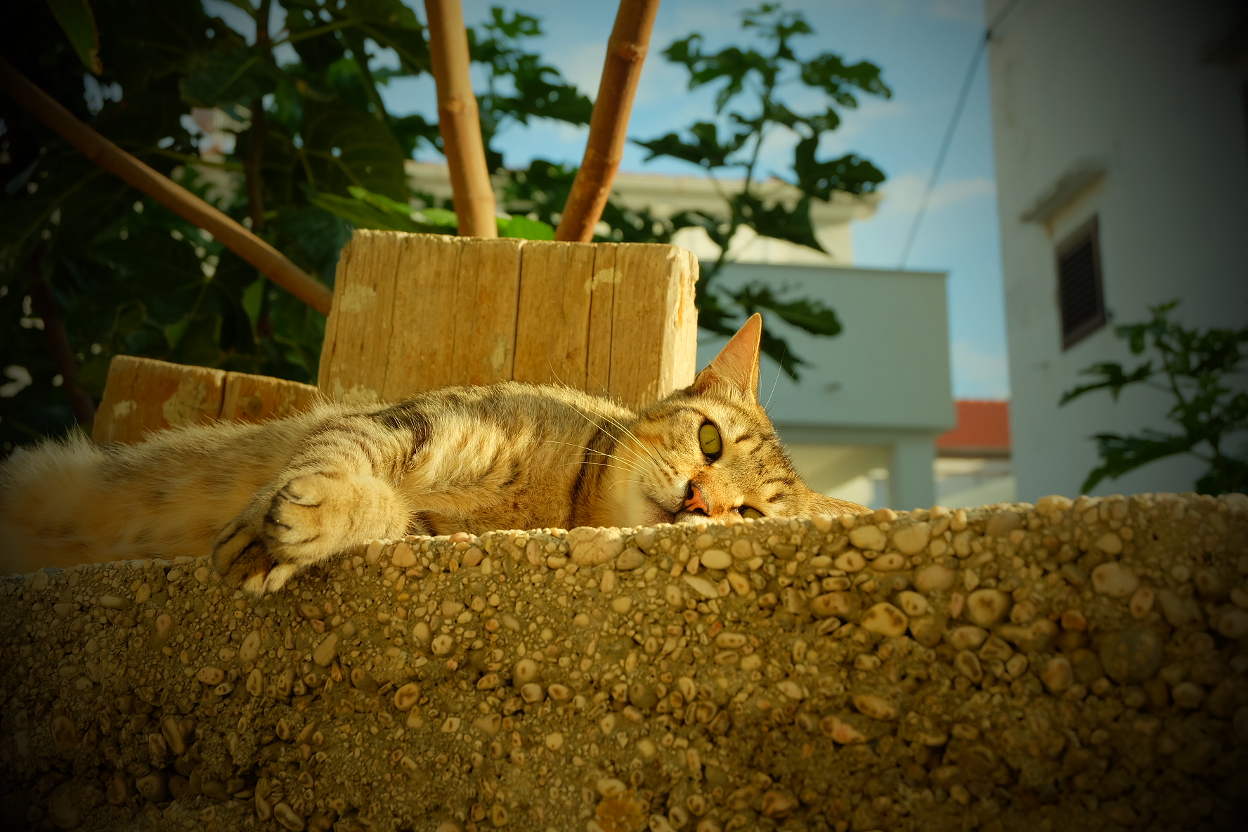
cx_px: 624
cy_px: 416
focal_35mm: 49
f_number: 6.4
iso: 400
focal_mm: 32.5
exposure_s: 1/400
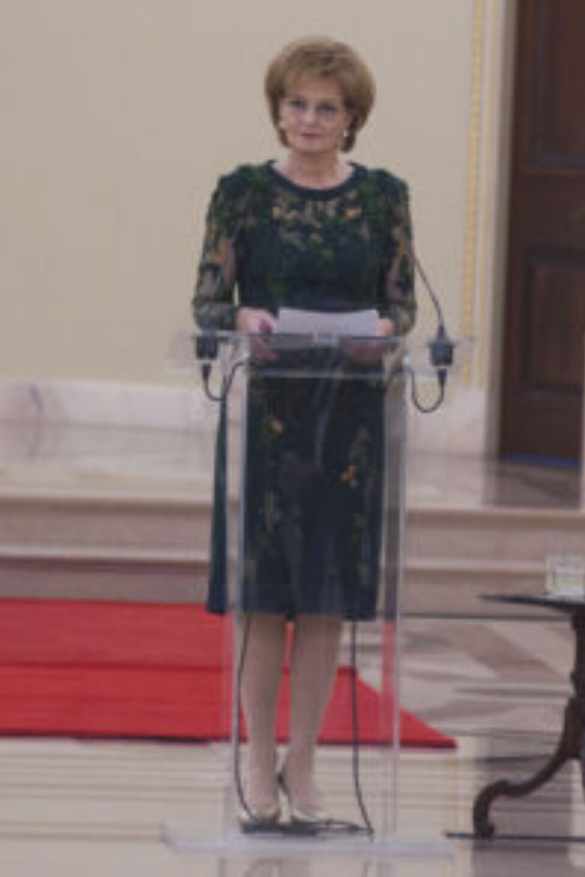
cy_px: 436
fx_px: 4168
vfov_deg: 12.0
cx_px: 294
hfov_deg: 8.0
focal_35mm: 171
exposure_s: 1/125
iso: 2500
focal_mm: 170
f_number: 4.5
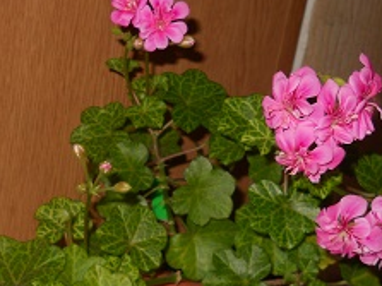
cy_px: 229
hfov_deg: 22.7
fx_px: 949
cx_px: 149
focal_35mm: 86
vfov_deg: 17.0
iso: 80
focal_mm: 7.88
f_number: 3.3
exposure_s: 1/30
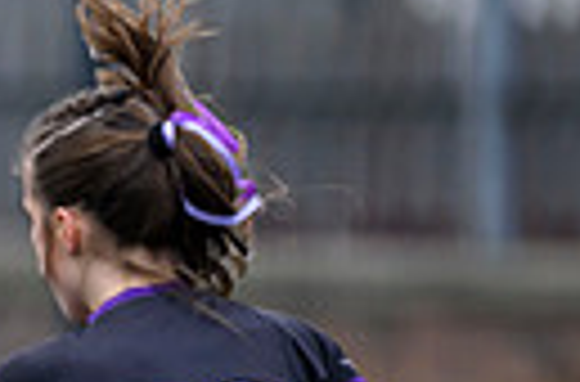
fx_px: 34416
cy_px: 703
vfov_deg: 0.6
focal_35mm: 2144
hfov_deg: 1.0
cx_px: -692
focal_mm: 400
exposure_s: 1/2000
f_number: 3.5
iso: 640
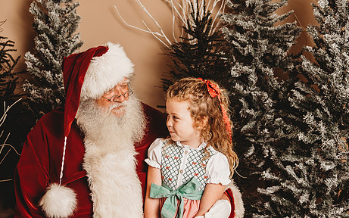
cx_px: 135
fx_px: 561
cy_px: 122
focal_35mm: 59
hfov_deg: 34.4
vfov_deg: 22.0
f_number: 4
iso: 100
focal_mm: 46
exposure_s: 1/160
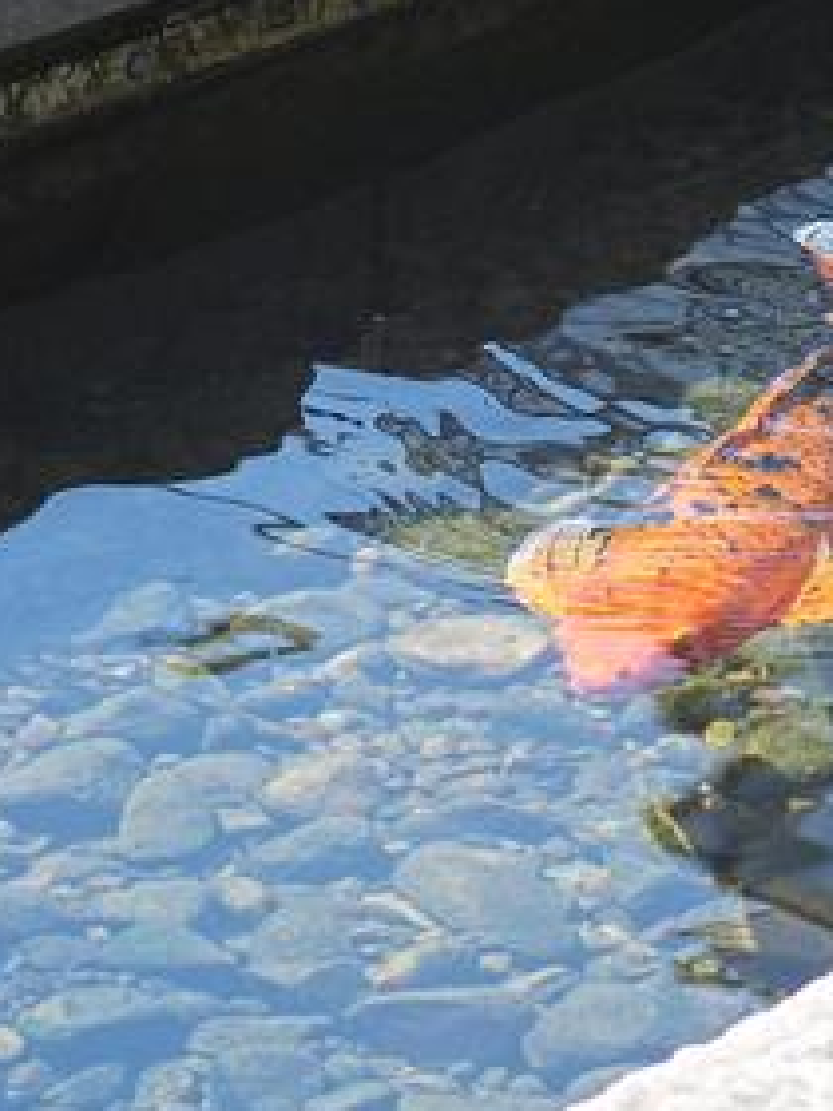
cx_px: 444
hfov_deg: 4.3
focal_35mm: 346
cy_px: 528
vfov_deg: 5.7
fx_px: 11102
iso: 100
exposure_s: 1/500
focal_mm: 51.4
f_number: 3.5
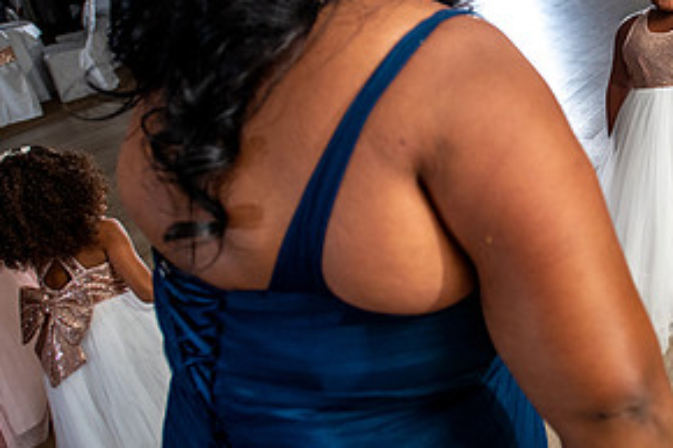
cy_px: 147
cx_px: 480
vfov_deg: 38.4
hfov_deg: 54.0
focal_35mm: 34
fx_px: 635
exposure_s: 1/160
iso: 640
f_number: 4
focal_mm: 17
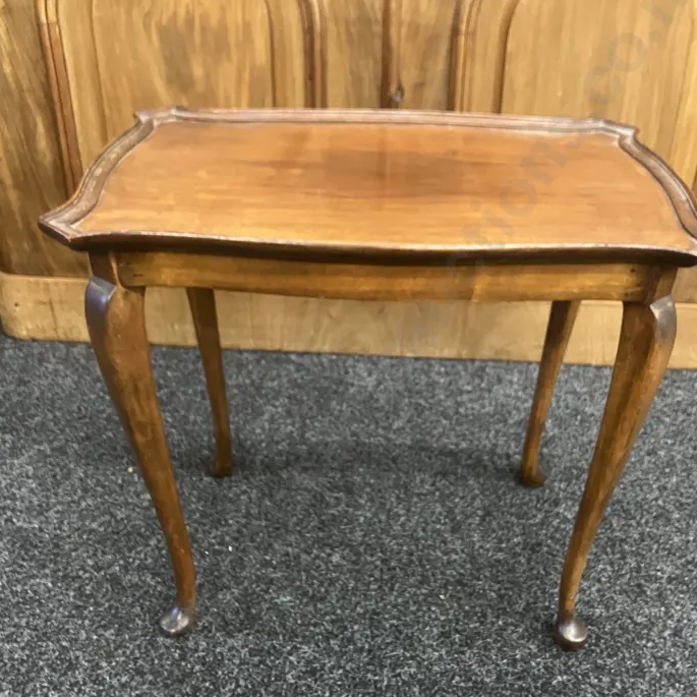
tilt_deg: -31.1
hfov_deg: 44.9
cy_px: 375
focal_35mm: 37
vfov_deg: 44.9
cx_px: 384
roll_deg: -1.2
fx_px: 843
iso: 400
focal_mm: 3.99
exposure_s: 1/33
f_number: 1.8
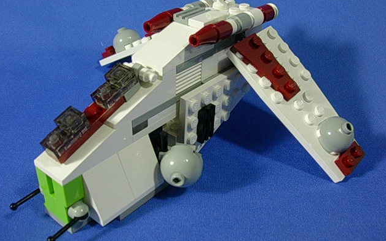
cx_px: 191
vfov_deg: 31.9
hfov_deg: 49.3
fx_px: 421
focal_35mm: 40
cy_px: 109
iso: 70
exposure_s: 1/18.4
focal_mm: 5.6
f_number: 2.7
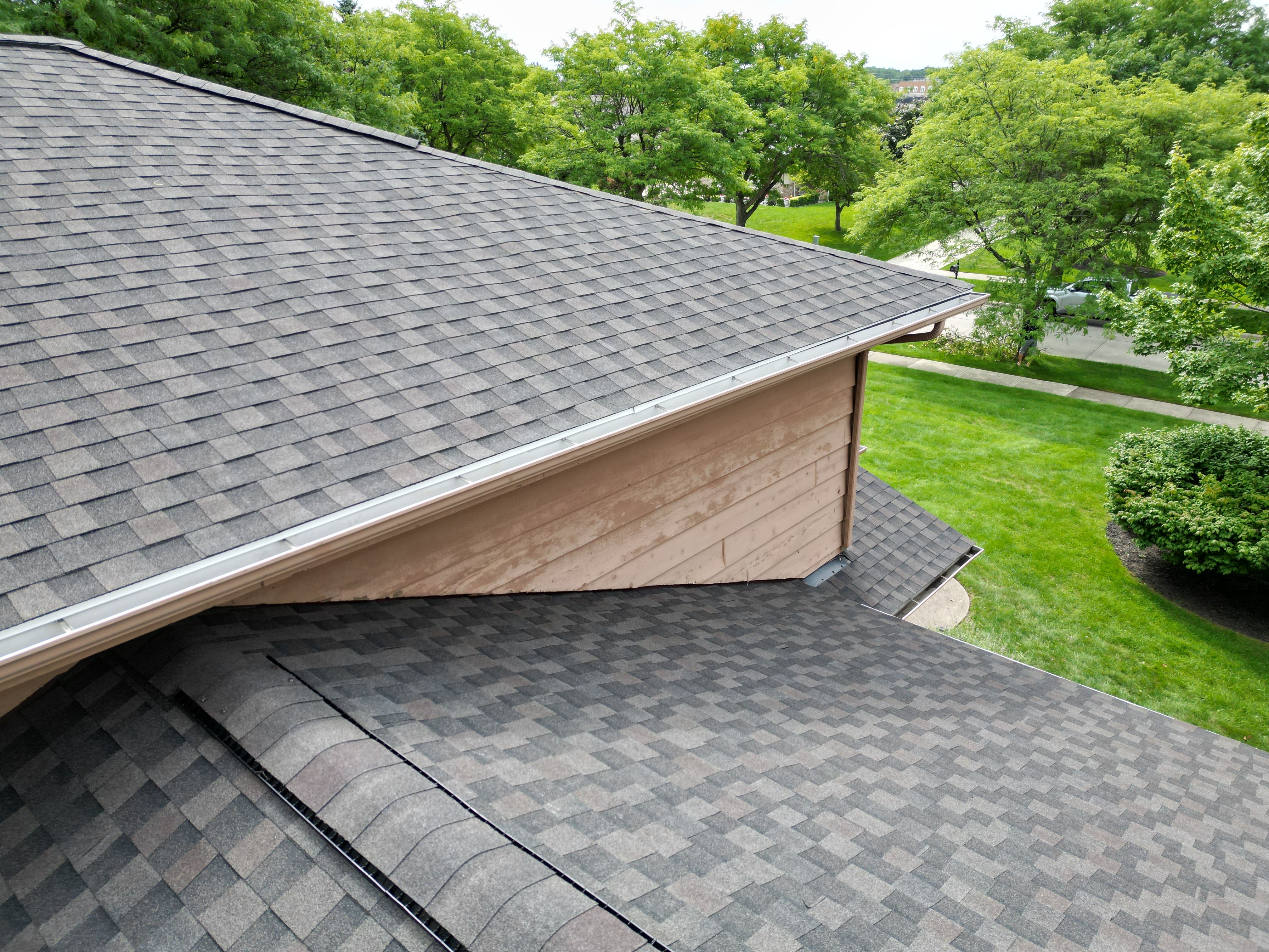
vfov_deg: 56.8
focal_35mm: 24
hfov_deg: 71.6
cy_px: 476
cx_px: 634
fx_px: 880
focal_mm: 6.72
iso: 110
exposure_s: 1/725
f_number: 1.7
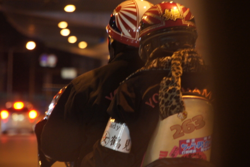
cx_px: 131
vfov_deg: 4.1
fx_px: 2297
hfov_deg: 6.2
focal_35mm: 331
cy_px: 89
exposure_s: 1/6
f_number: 6.3
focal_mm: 200
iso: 1600
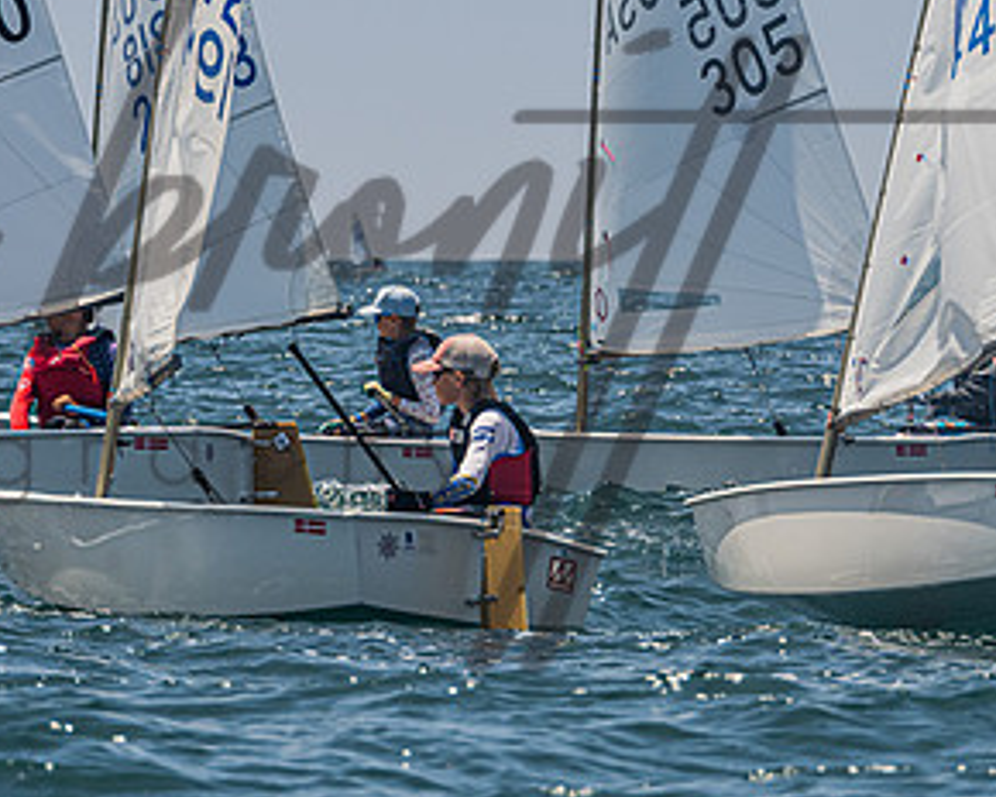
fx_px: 13029
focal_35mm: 442
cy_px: 169
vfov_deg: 3.5
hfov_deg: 4.4
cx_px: 478
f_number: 8
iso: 250
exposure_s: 1/1250
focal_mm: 200
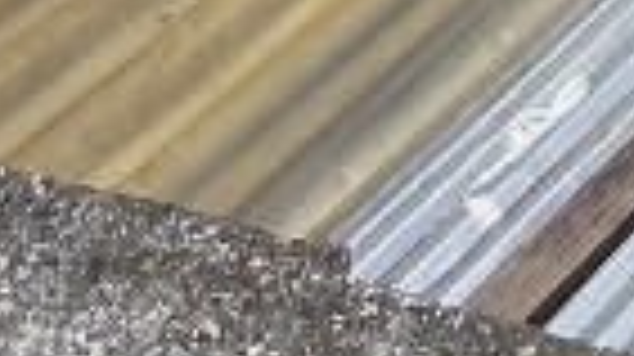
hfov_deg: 15.8
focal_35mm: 103
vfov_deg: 6.8
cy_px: -1311
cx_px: 1313
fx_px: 1730
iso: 40
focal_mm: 2.2
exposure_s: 1/2216
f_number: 1.9
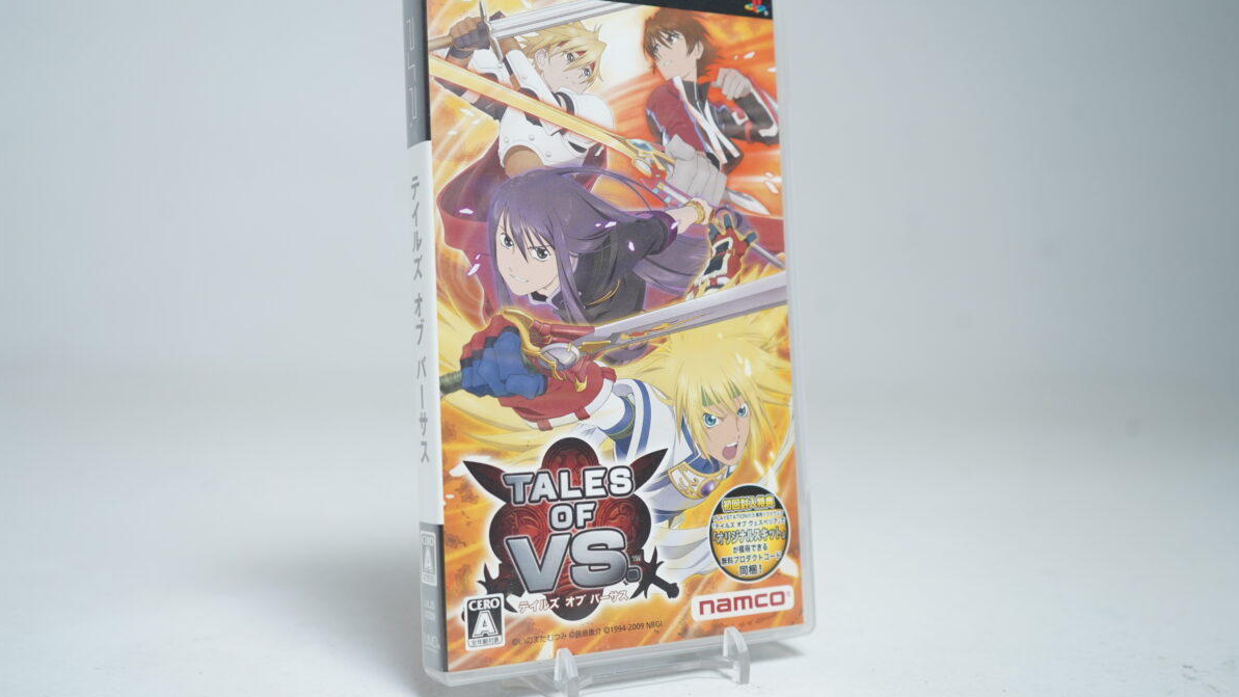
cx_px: 619
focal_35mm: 39
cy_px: 317
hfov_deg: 51.6
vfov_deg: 30.4
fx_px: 1281
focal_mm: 37
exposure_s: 1/40
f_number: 5
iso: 640
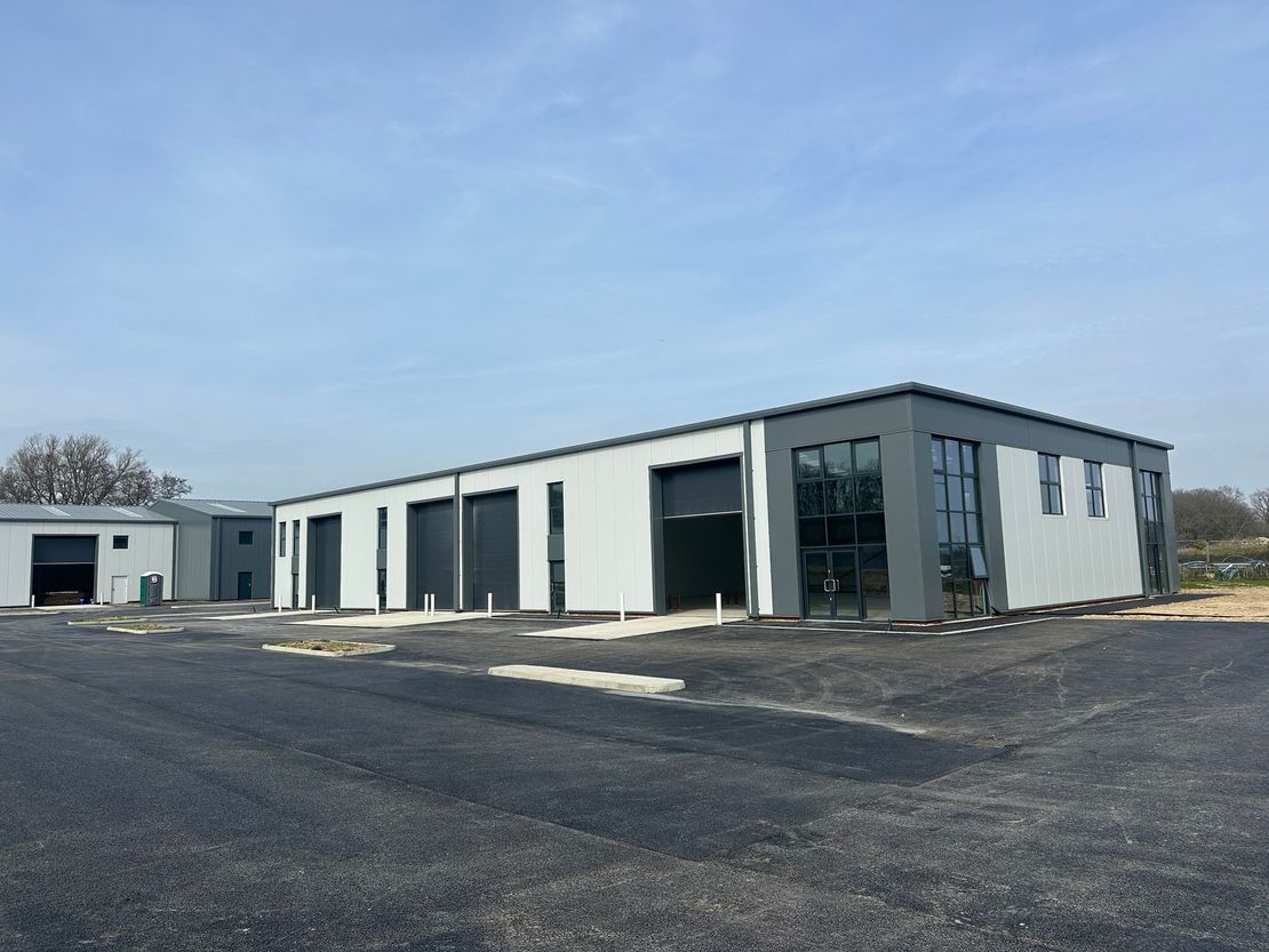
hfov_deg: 71.6
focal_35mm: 24
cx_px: 634
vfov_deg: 56.8
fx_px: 880
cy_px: 476
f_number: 1.78
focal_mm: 6.86
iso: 80
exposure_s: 1/5848
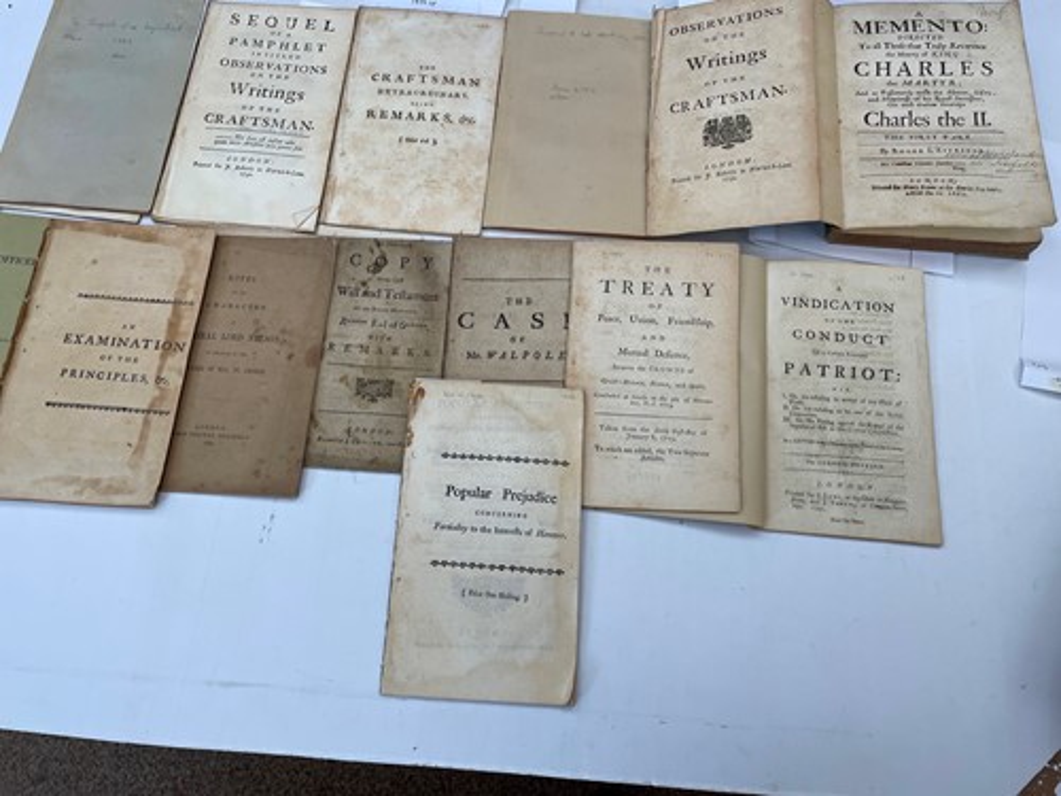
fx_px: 797
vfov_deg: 53.1
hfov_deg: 67.3
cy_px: 398
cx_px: 530
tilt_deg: -71.9
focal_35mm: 26
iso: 64
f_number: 1.6
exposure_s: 1/100
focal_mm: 4.2
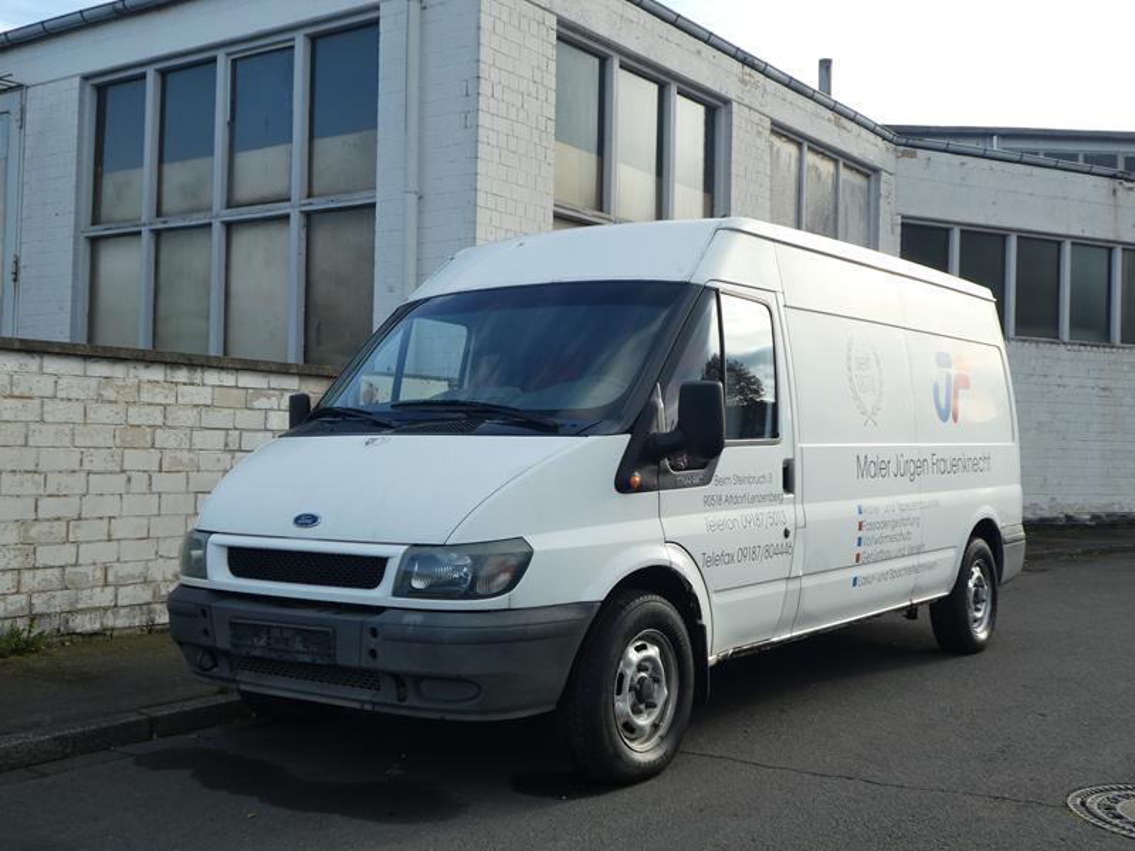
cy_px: 426
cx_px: 568
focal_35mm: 37
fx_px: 1213
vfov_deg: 38.7
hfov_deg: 50.1
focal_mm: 6.7
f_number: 3.7
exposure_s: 1/250
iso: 80
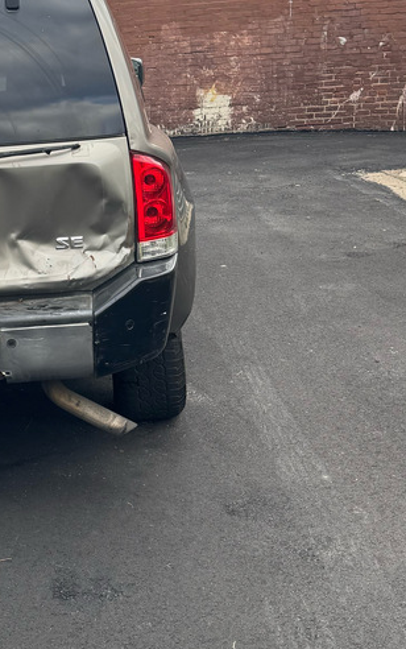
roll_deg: +3.2
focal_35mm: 62
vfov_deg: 32.9
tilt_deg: -15.0
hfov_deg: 20.0
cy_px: 338
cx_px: -42
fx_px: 1096
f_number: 1.78
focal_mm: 6.76
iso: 80
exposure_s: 1/506
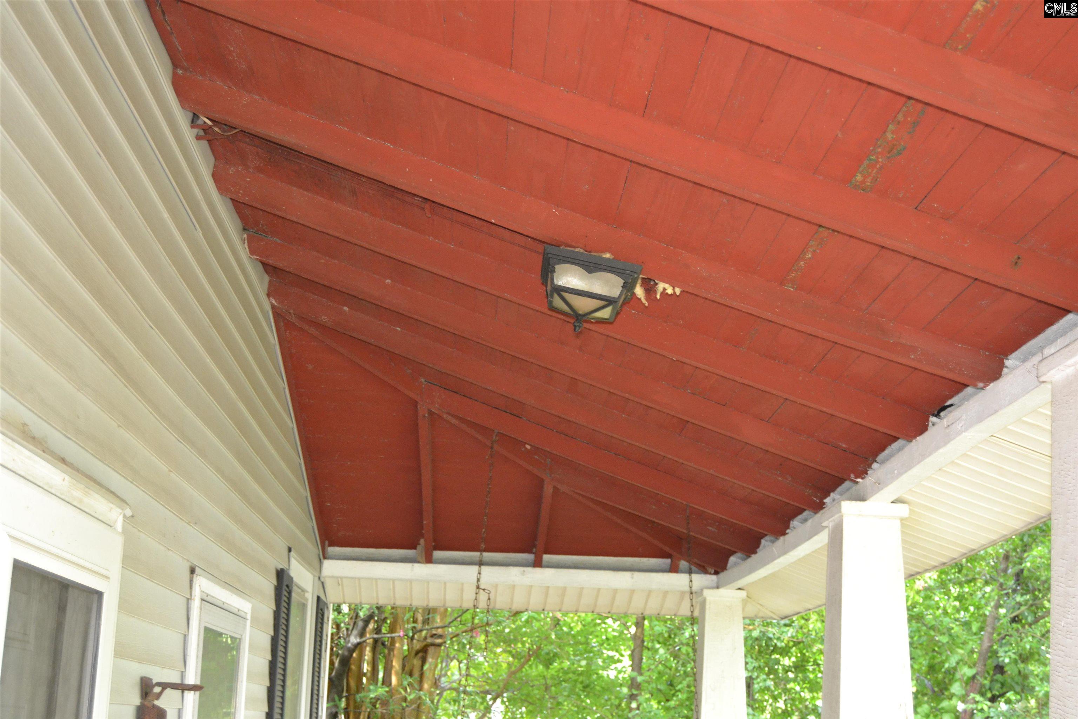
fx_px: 1258
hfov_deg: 46.4
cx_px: 539
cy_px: 360
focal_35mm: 42
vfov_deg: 31.9
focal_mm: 28
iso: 1600
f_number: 4
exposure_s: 1/60
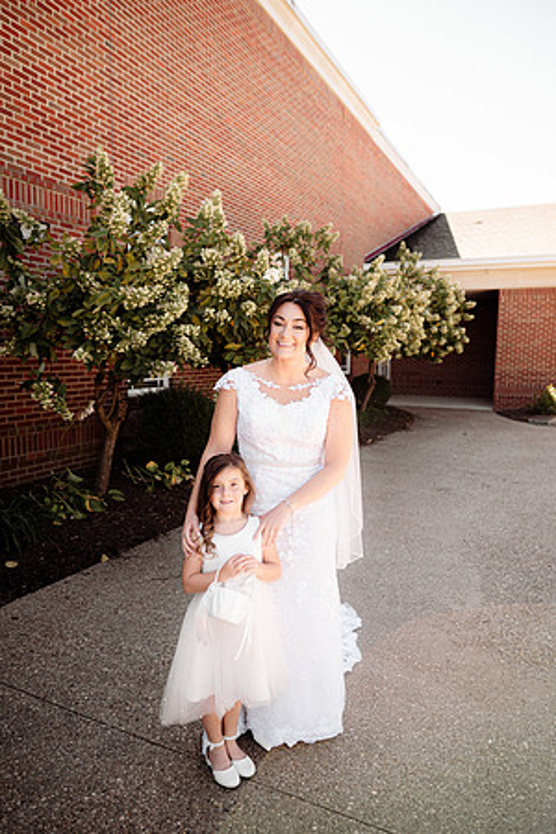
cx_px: 278
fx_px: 556
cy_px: 417
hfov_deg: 53.1
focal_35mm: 24
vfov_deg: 73.7
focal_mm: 24
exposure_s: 1/640
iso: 250
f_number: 2.8
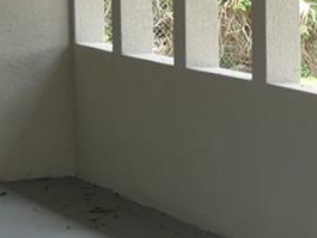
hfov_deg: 11.6
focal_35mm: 145
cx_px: 724
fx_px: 1328
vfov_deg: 10.2
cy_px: 221
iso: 125
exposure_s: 1/100
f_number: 3.2
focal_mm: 9.12
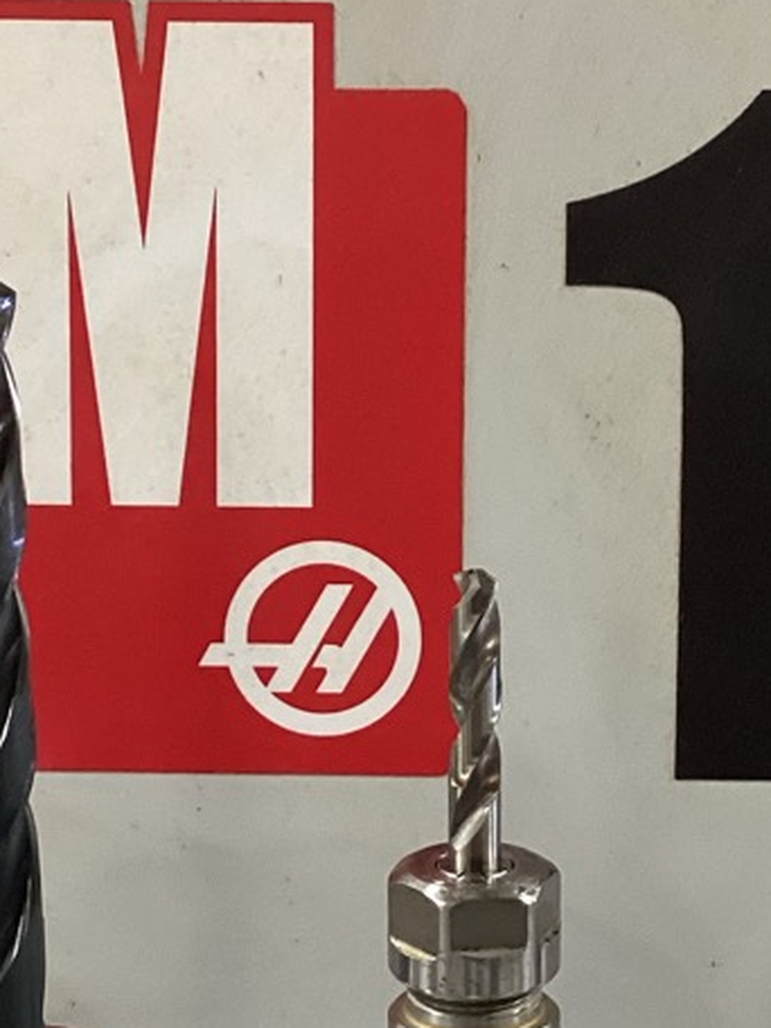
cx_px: 440
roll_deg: +0.0
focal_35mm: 87
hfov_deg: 17.0
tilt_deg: -13.2
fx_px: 2584
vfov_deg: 22.5
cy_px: 620
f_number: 2.4
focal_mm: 3.3
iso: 200
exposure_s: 1/60
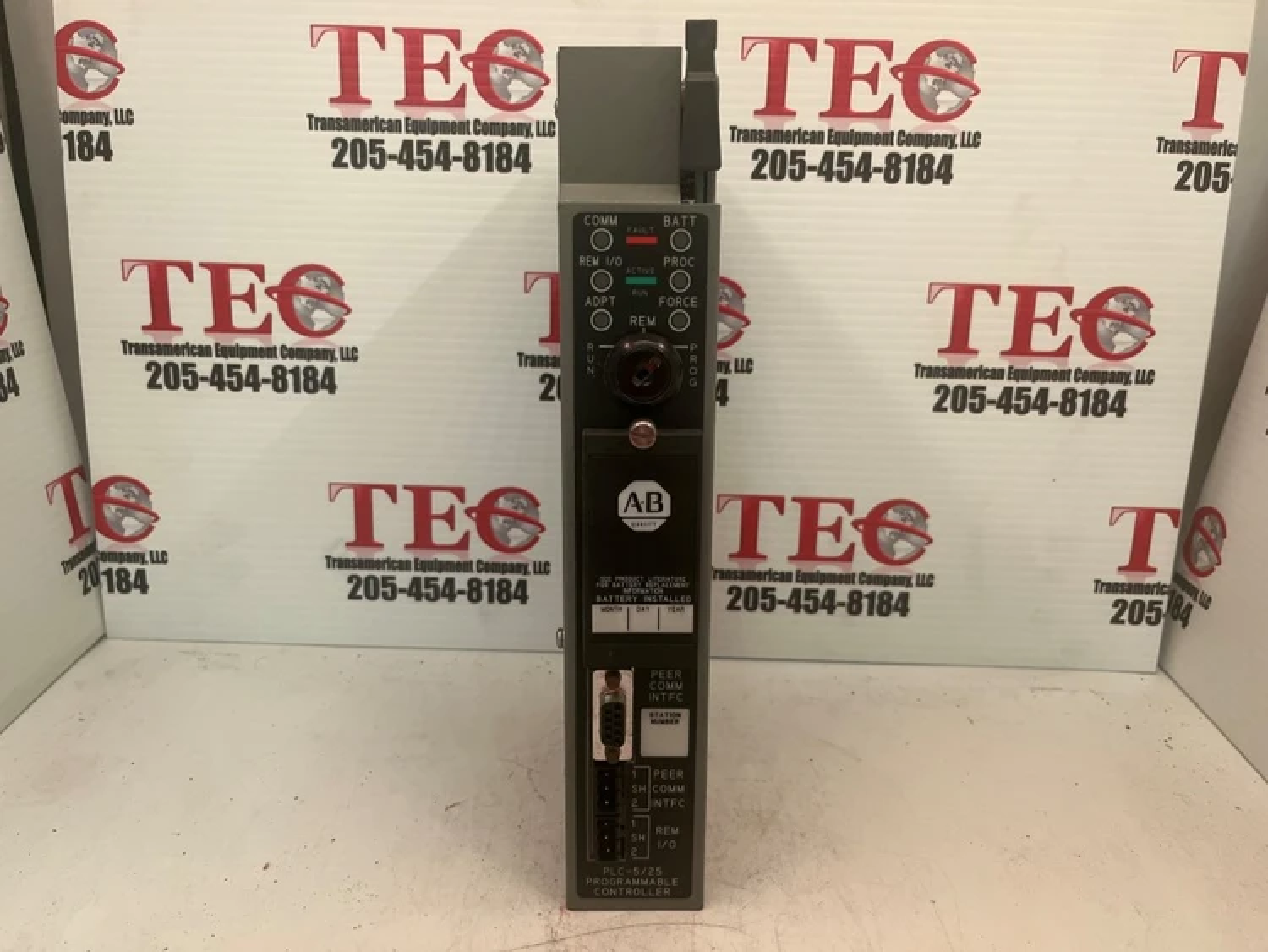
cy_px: 476
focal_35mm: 26
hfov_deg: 67.3
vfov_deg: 53.1
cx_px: 634
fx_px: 953
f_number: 1.6
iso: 125
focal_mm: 5.1
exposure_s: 1/101
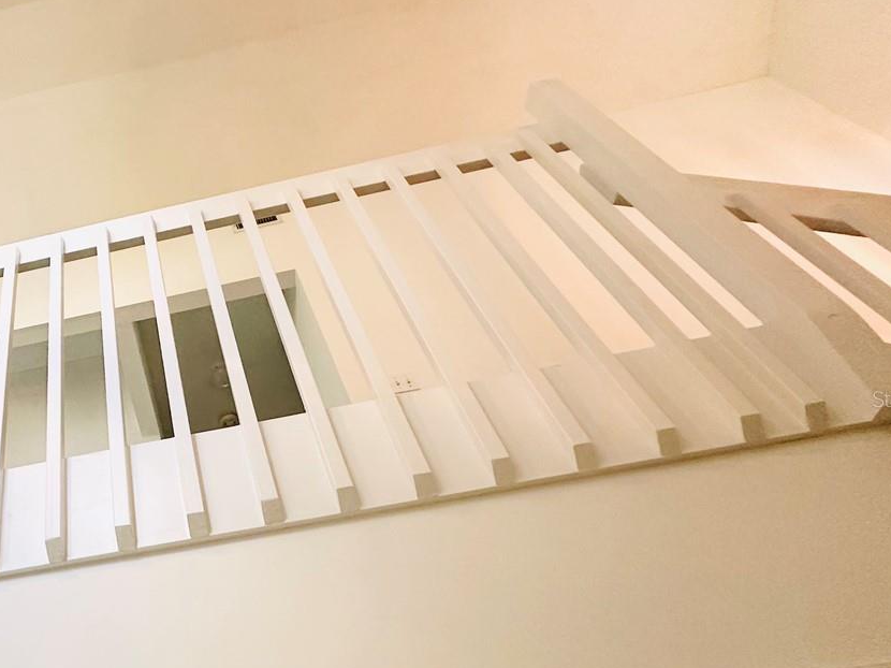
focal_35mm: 27
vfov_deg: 51.0
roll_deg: +4.0
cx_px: 115
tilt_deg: +44.4
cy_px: 398
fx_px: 695
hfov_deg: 57.6
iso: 250
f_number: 2.2
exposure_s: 1/120
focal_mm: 2.22
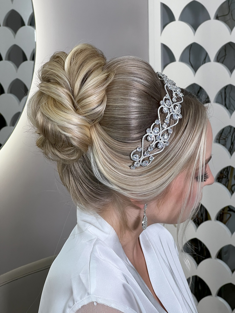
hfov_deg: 19.1
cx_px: 118
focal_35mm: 77
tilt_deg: -9.1
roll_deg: +1.4
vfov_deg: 25.3
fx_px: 697
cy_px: 156
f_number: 2.8
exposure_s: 1/122
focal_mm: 9
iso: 125
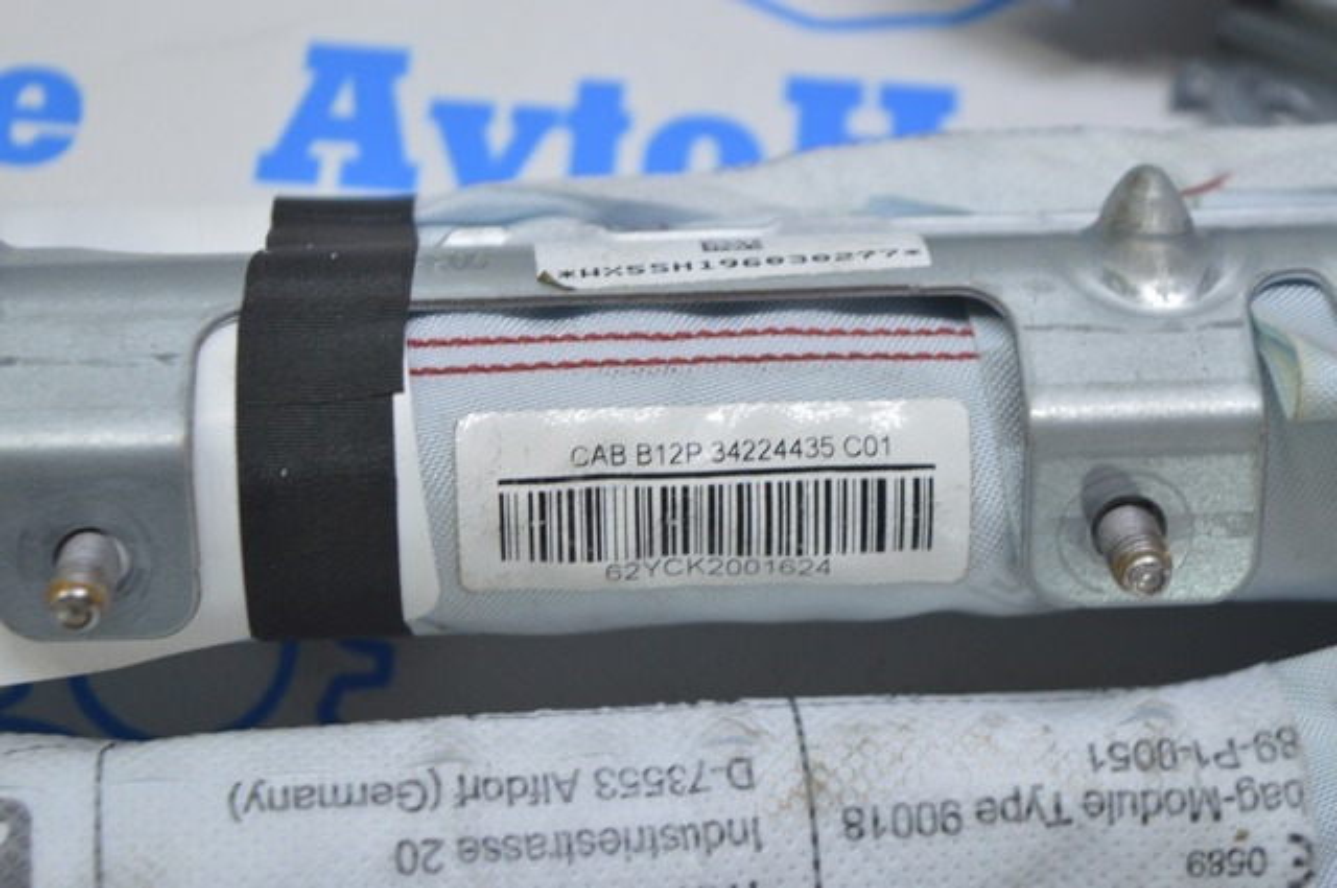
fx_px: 3060
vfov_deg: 16.5
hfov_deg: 24.6
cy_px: 444
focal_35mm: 82
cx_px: 668
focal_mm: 55
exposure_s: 1/25
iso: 400
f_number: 5.6
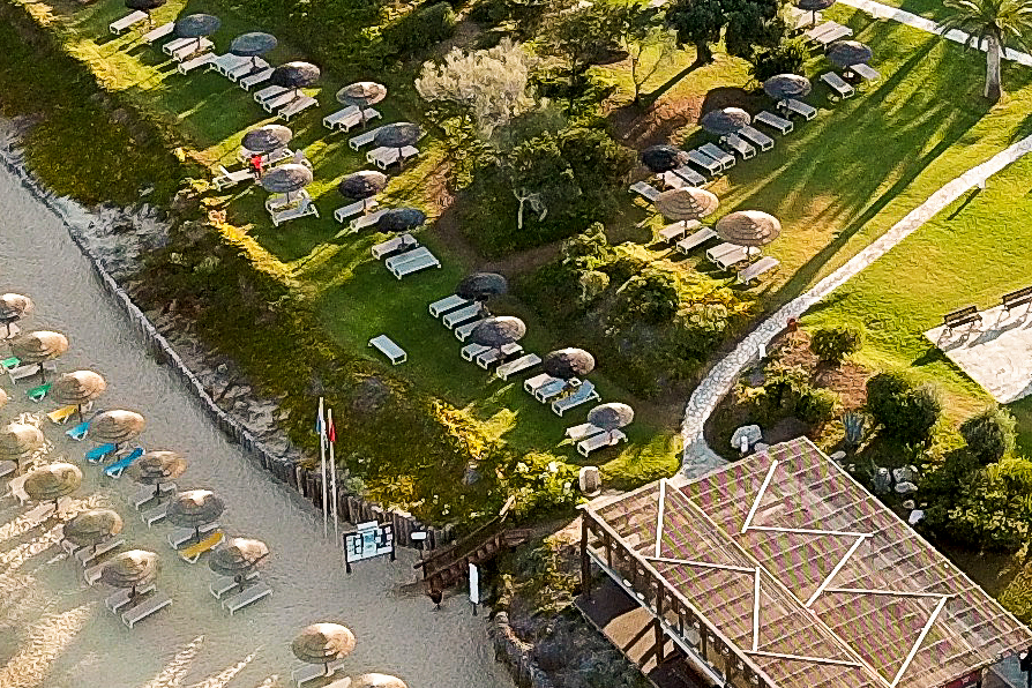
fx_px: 3468
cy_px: -266
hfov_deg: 16.8
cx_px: 764
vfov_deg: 11.0
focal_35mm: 121
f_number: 2.2
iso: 100
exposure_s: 1/320
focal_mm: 4.73
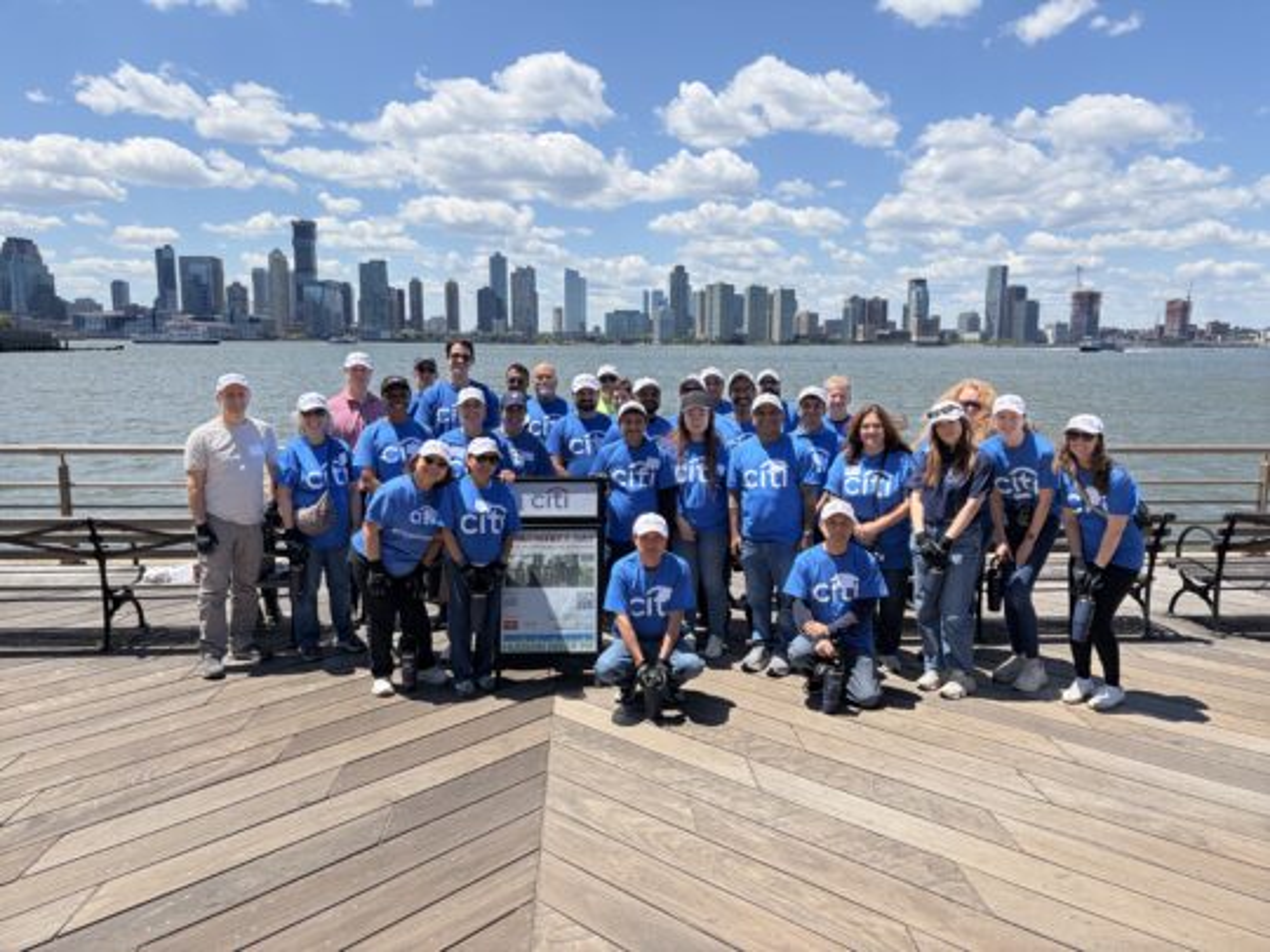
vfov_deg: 53.1
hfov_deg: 67.3
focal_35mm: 26
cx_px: 635
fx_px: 954
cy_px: 476
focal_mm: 5.96
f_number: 1.6
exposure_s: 1/3831
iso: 50
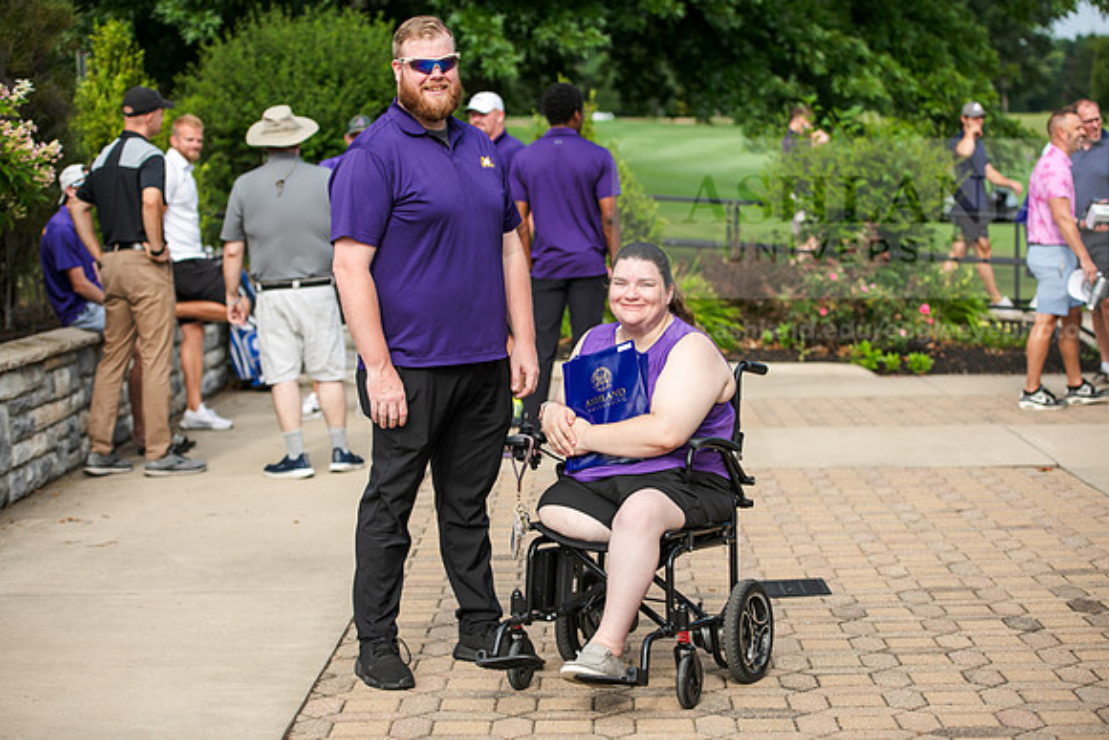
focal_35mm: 70
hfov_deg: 28.8
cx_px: 554
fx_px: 2157
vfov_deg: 19.5
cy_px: 370
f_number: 3.2
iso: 64
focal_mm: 70
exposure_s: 1/640
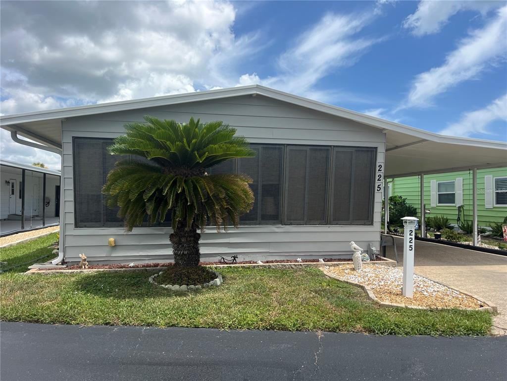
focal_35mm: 26
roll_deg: -0.3
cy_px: 190
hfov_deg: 67.3
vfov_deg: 53.1
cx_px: 254
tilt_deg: +1.6
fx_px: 381
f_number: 1.6
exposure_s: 1/3135
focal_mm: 5.1
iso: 50
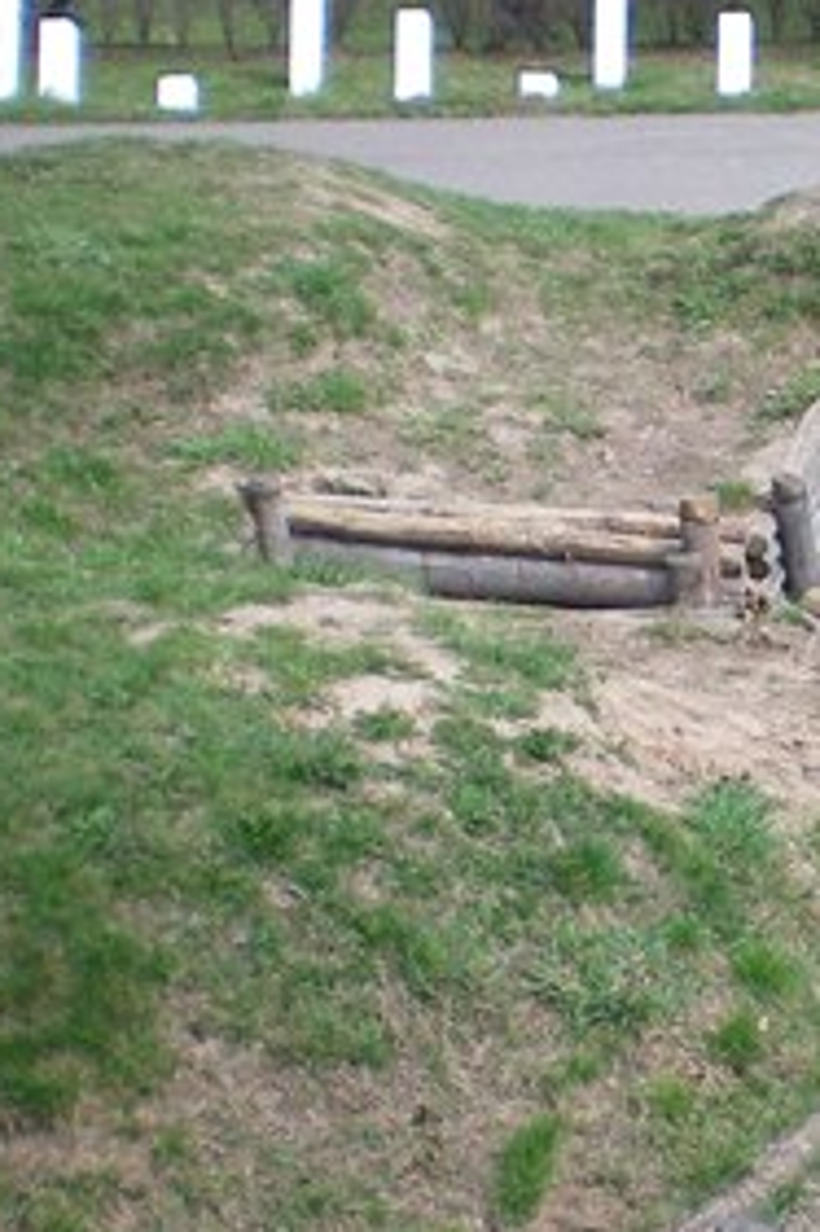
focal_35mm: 90
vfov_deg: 22.6
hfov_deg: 14.8
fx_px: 3079
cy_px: 763
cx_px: 925
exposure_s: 1/500
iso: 64
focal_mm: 6.3
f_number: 3.1
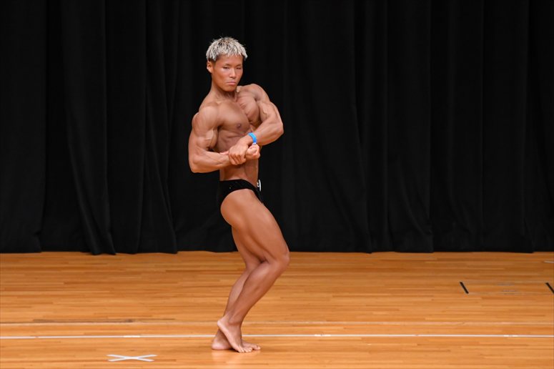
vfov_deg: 4.8
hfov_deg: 7.2
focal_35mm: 285
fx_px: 4384
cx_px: 277
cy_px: 184
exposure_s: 1/400
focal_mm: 190
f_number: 5.6
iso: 3200
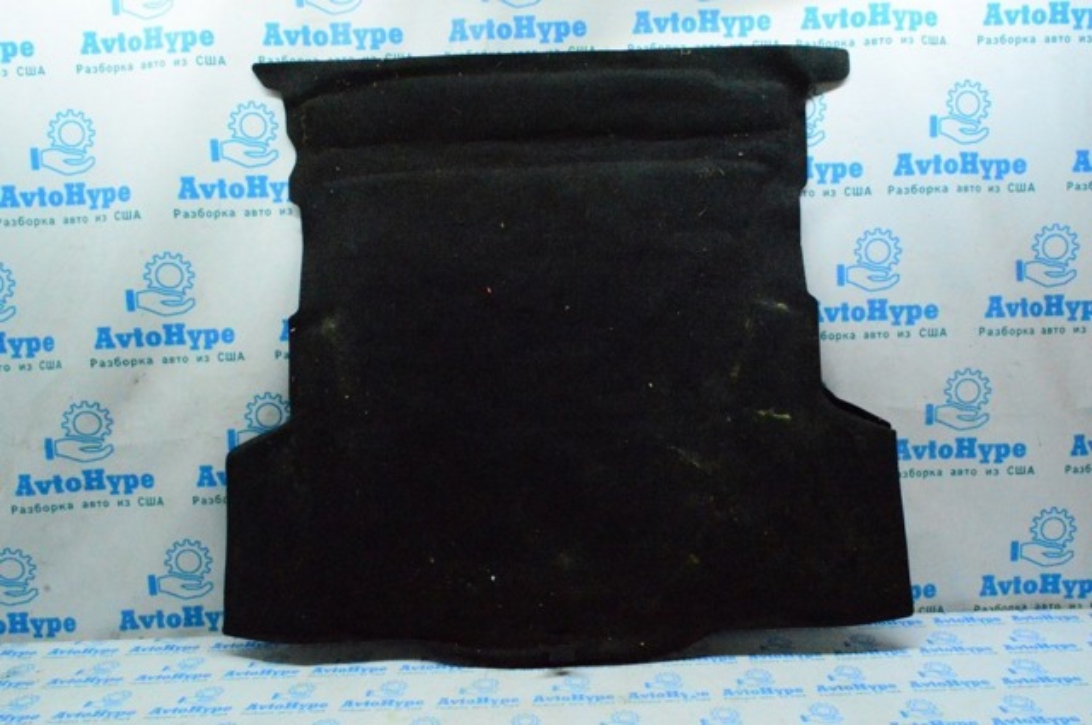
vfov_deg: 47.8
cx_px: 546
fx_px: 818
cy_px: 362
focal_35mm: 27
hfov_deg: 67.4
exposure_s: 1/80
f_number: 22
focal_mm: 18
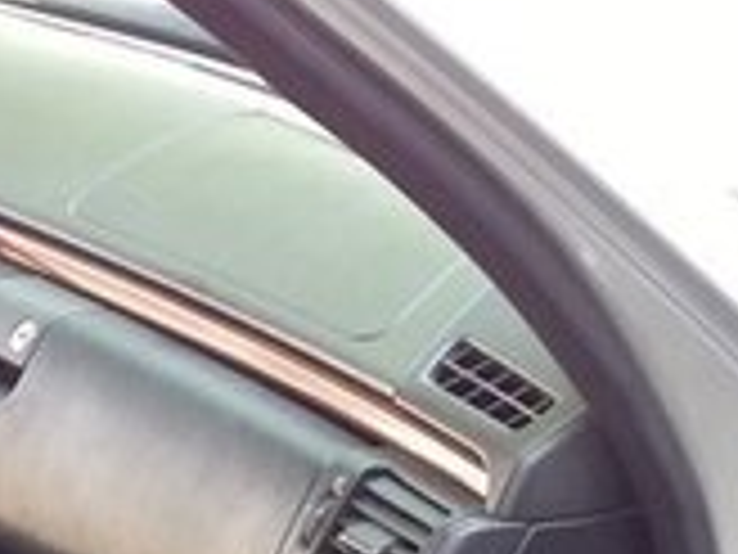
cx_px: 135
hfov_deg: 15.6
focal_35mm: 125
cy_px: 826
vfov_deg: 11.4
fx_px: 2665
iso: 50
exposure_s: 1/50
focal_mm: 3.3
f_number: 2.2
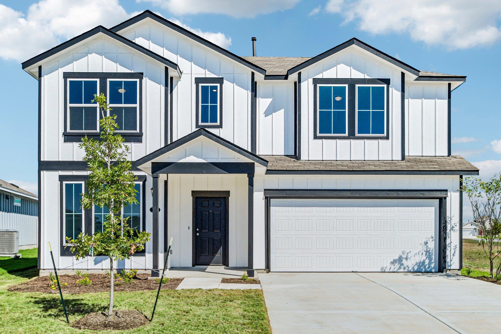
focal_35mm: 33
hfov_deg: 57.2
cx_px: 250
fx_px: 459
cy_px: 167
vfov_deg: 40.0
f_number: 8
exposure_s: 1/1600
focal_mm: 22
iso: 400
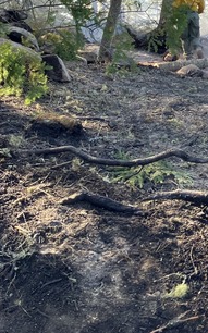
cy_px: 90
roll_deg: +1.5
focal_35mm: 72
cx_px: 283
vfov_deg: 28.2
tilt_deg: -5.0
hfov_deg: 16.9
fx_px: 654
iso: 50
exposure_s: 1/121
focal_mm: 3.99
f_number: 1.8
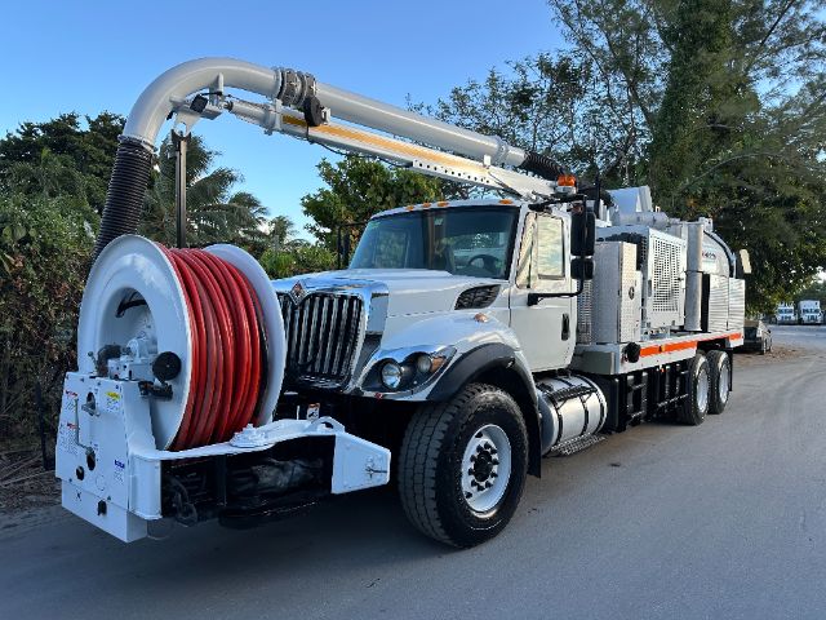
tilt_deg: -0.1
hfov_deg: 71.6
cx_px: 413
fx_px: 573
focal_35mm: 24
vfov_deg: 56.8
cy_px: 310
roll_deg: -1.4
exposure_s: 1/779
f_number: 1.78
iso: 80
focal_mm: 6.86
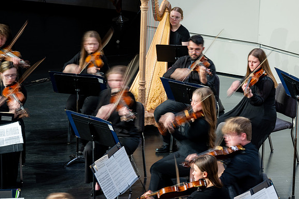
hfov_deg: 14.1
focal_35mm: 146
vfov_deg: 9.4
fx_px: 1213
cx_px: 150
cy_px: 99
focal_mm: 145
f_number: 13
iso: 100
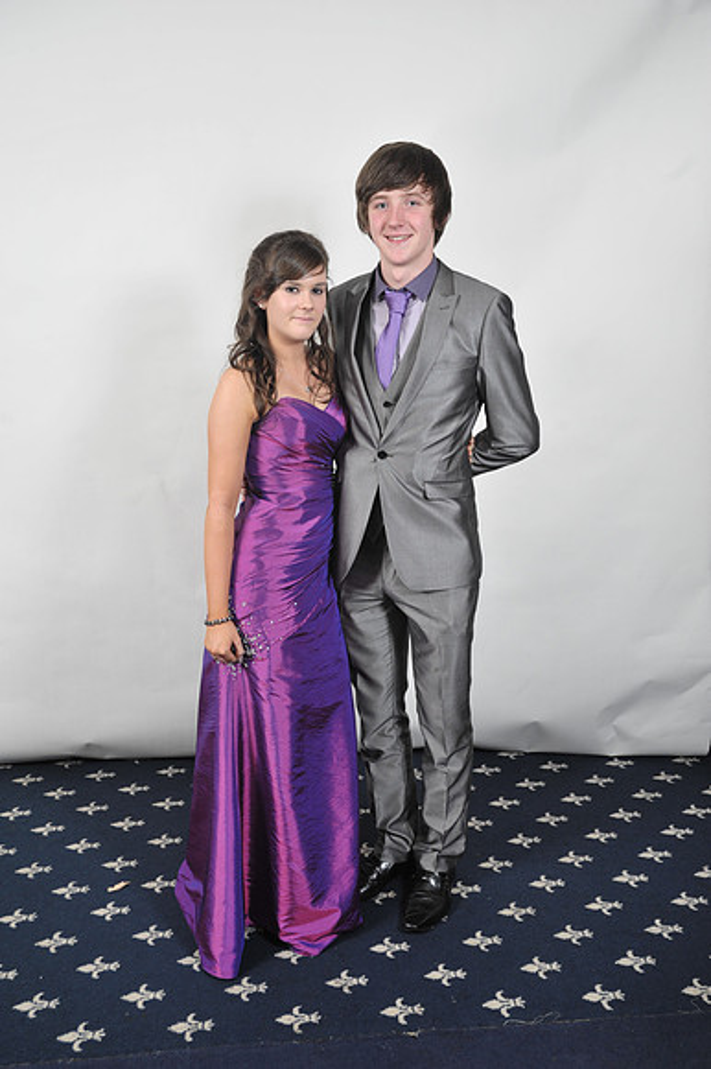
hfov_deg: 37.8
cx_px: 356
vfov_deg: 54.5
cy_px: 534
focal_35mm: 35
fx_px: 1038
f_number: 7.1
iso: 1000
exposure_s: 1/160
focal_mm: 35
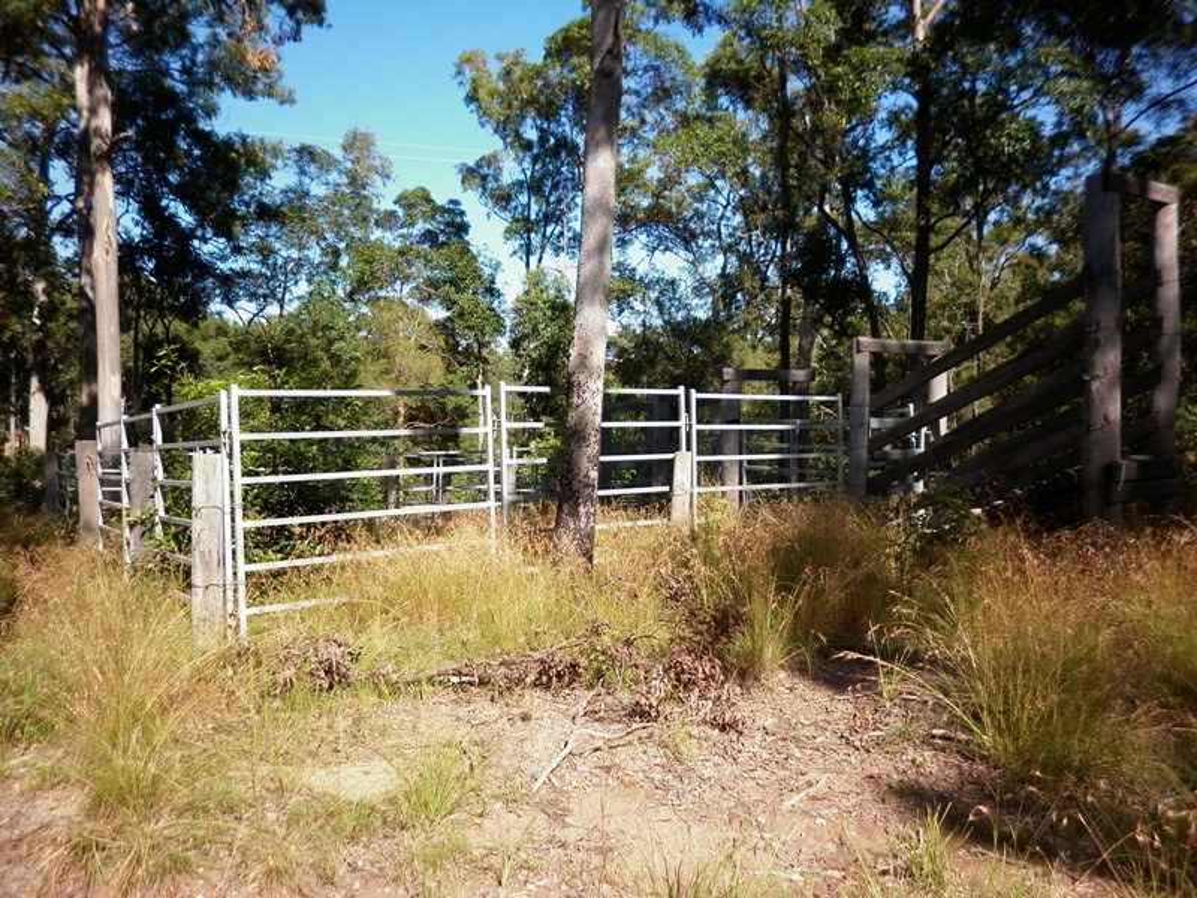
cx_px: 598
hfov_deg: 63.4
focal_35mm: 28
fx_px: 968
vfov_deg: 49.7
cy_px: 449
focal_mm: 5
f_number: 2.8
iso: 80
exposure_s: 1/640
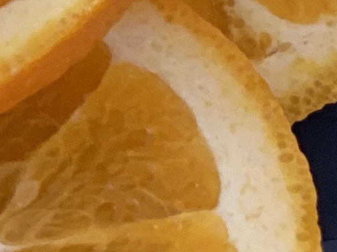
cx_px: -762
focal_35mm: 368
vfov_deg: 3.9
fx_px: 3581
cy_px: -412
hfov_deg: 5.0
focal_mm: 6
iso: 160
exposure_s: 1/40
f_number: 2
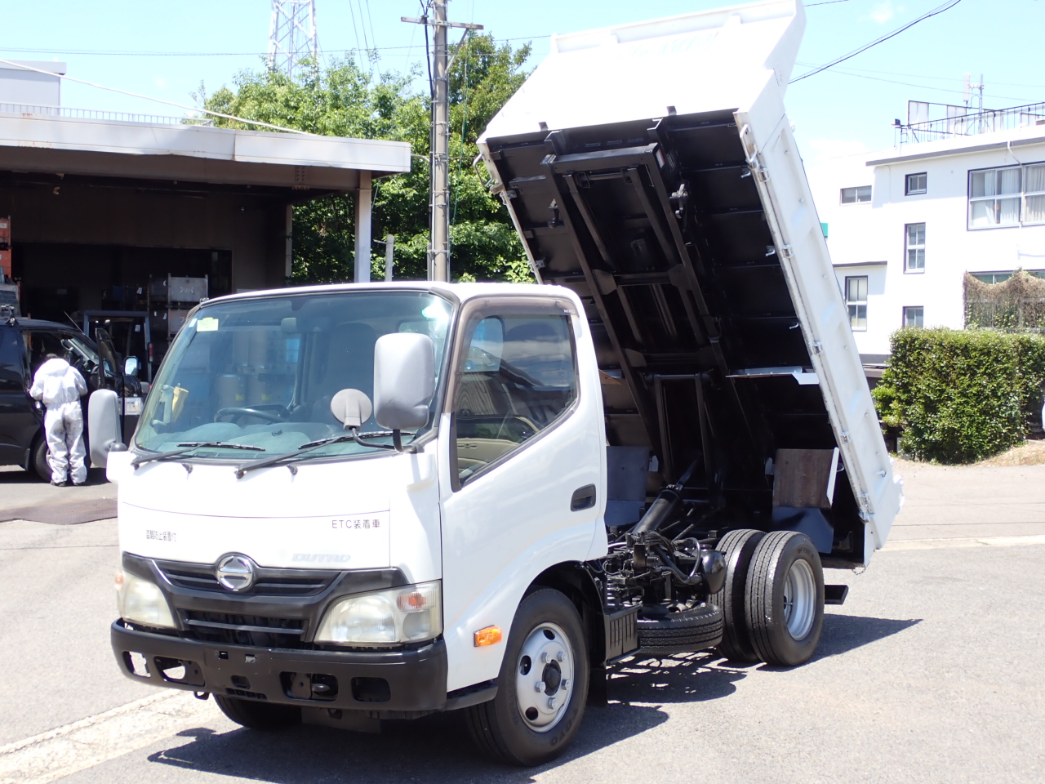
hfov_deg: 38.2
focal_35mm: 50
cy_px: 392
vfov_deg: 29.1
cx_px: 522
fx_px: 1509
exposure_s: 1/200
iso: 100
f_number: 4.5
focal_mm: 9.01
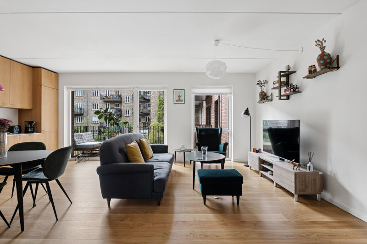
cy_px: 122
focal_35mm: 18
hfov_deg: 90.0
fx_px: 183
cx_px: 184
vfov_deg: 67.4
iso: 200
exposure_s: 1/10
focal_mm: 18
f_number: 9
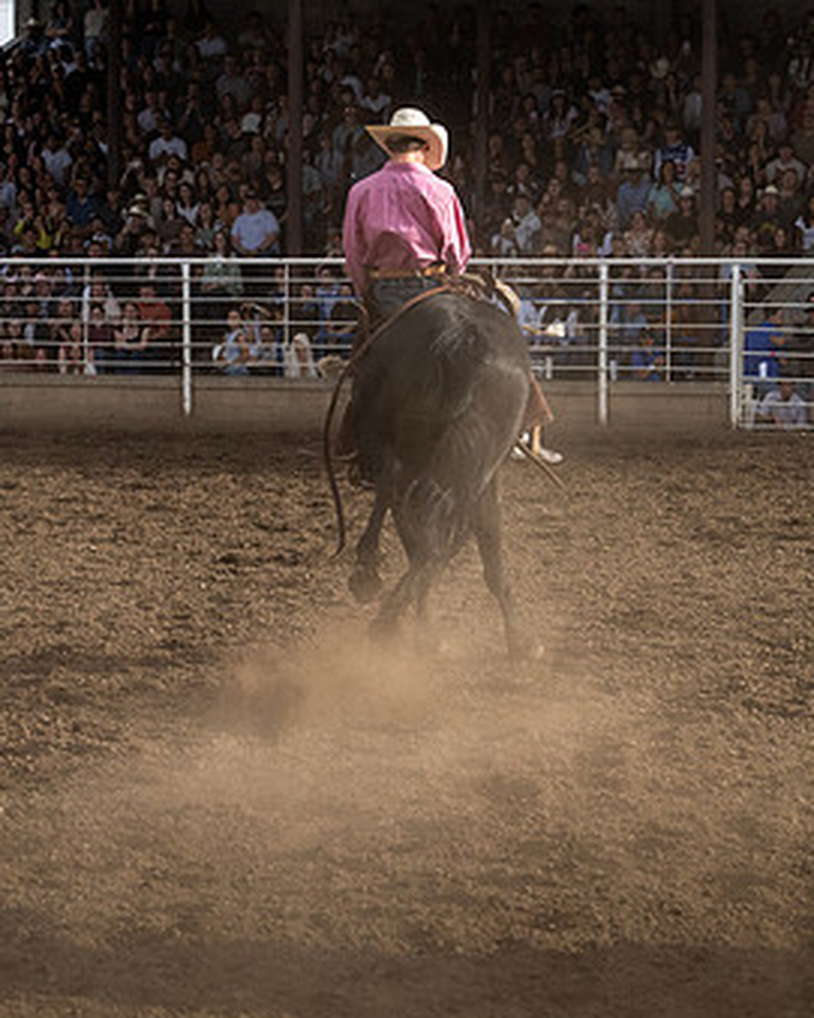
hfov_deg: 11.5
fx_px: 4037
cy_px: 490
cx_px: 310
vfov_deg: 14.4
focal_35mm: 134
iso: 1000
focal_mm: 64
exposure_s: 1/10000
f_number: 3.5
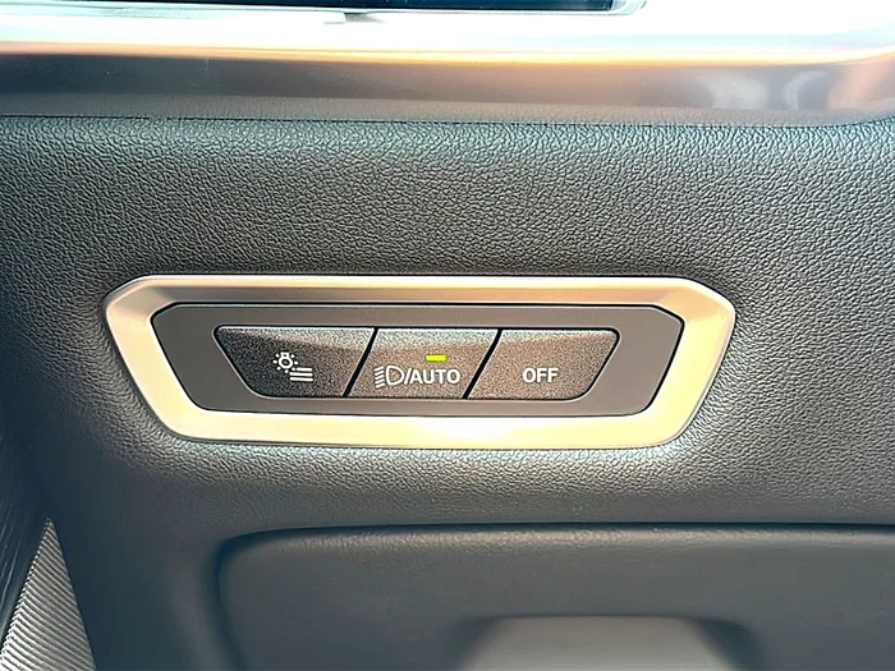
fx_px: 1086
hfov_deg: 44.8
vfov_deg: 34.3
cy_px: 336
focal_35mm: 42
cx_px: 448
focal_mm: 6.86
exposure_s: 1/195
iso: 125
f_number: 1.78
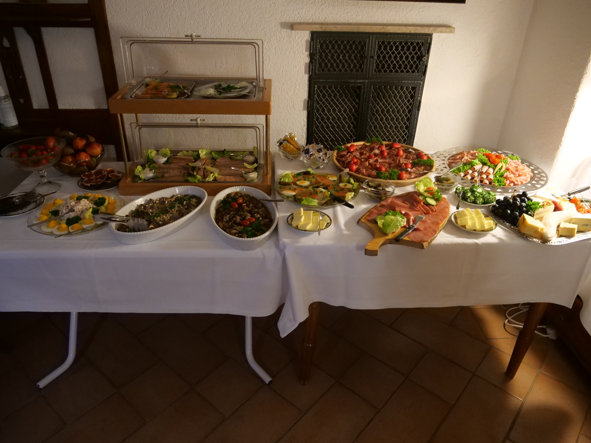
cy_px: 222
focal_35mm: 26
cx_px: 296
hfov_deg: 67.3
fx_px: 444
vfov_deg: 53.1
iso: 2500
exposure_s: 1/60
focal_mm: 13
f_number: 2.9
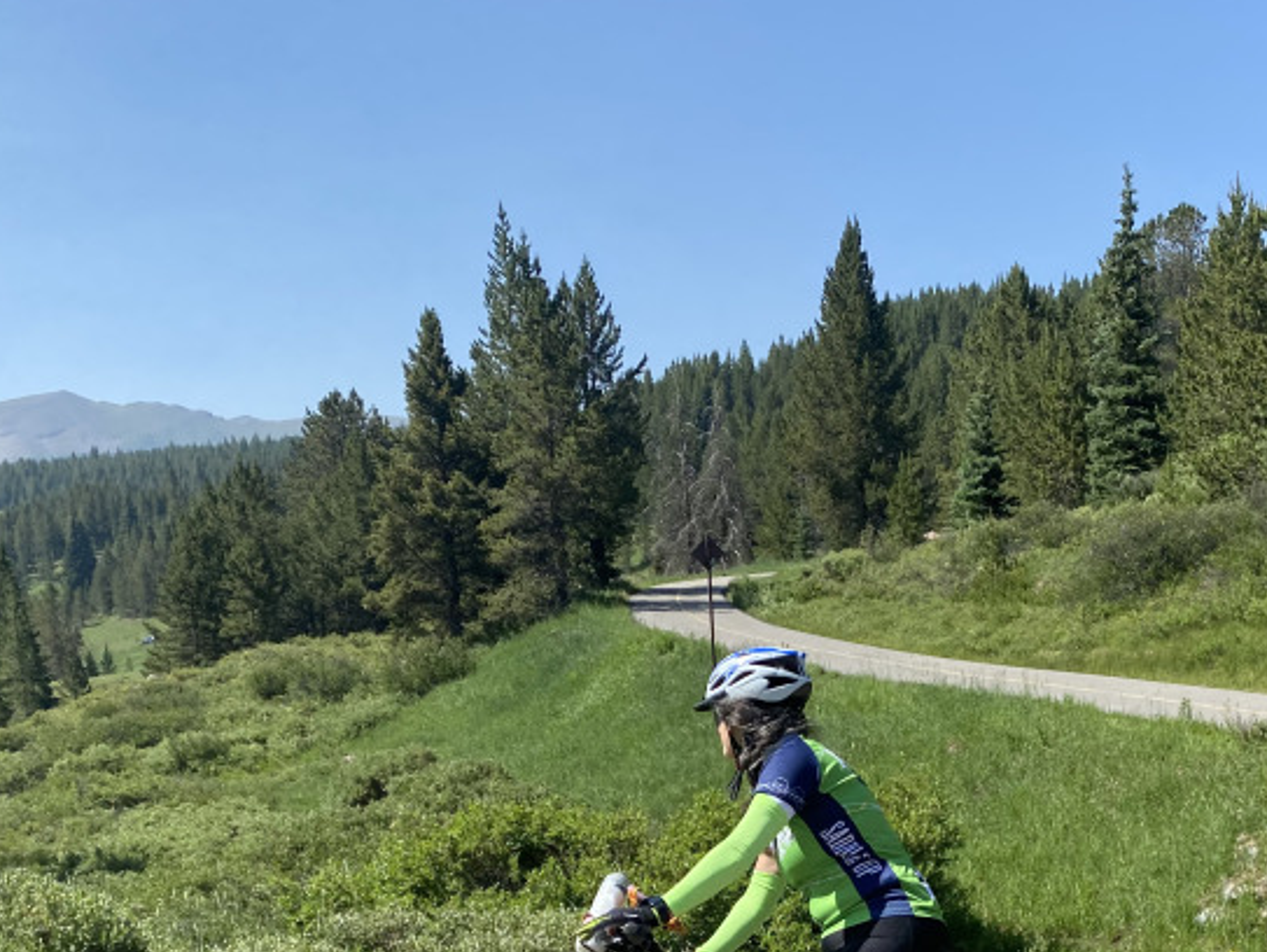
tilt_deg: -11.6
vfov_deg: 28.4
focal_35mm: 49
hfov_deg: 38.4
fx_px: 1795
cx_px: 861
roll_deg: +1.6
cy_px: 880
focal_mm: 4.25
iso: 32
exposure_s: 1/1838
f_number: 1.8
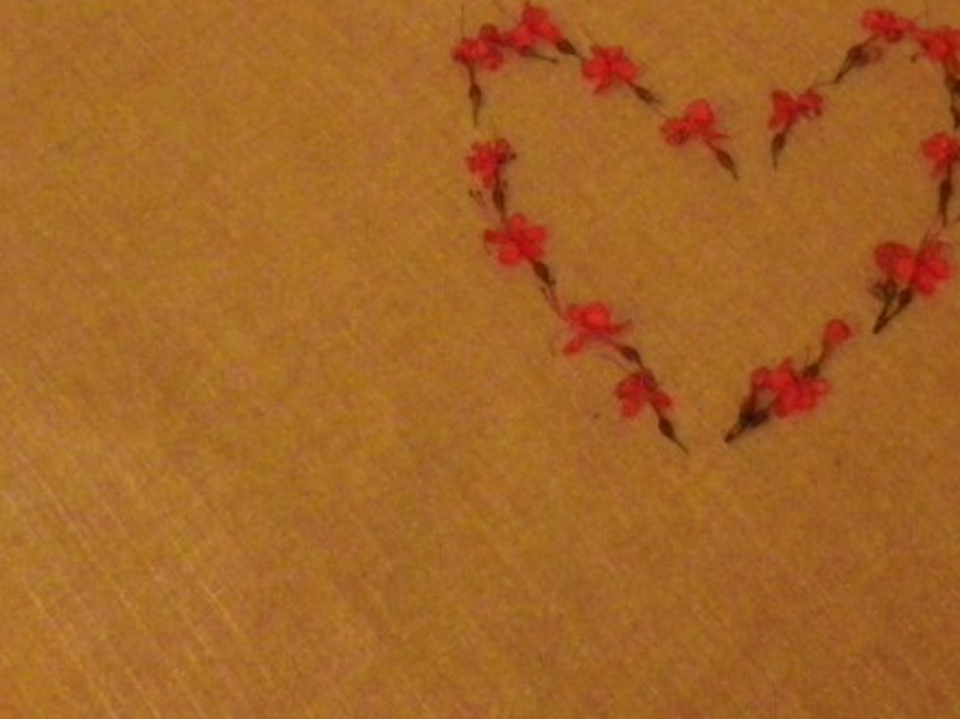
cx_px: 573
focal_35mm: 93
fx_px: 2578
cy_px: -203
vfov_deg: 15.2
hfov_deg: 21.1
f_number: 3.5
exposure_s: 1/50
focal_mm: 6.1
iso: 800
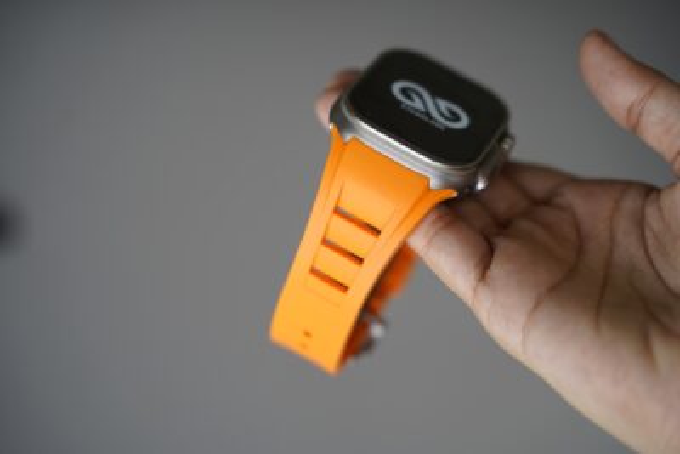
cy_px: 227
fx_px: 1417
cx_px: 340
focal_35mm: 75
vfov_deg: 18.2
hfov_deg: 27.0
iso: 125
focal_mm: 75
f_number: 4
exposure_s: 1/80
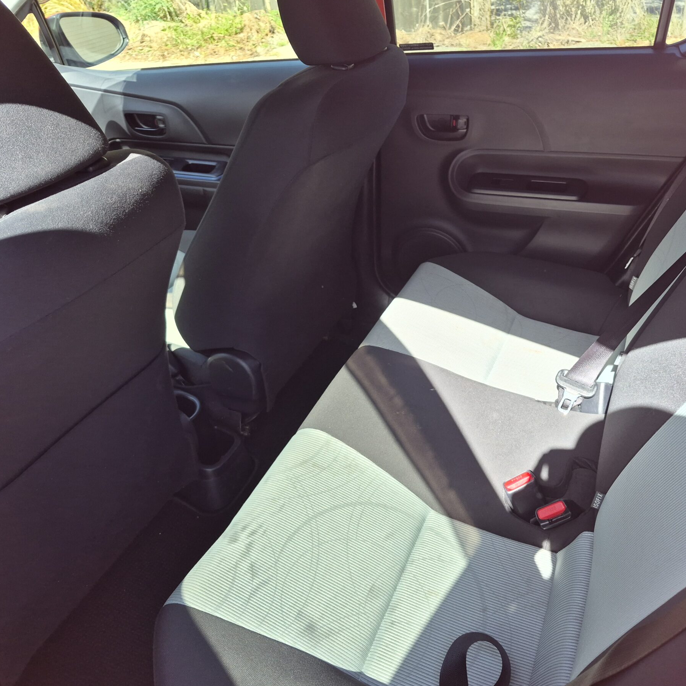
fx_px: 650
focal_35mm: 29
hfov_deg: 55.0
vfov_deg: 55.6
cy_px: 364
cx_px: 425
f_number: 1.8
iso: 80
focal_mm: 5.4
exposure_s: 1/612
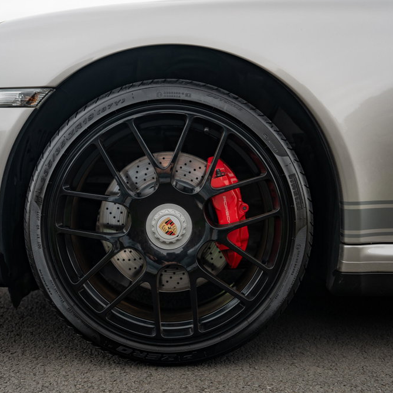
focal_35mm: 39
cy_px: 196
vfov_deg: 42.8
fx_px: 501
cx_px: 194
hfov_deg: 42.8
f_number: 2.8
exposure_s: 1/200
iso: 100
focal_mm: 30
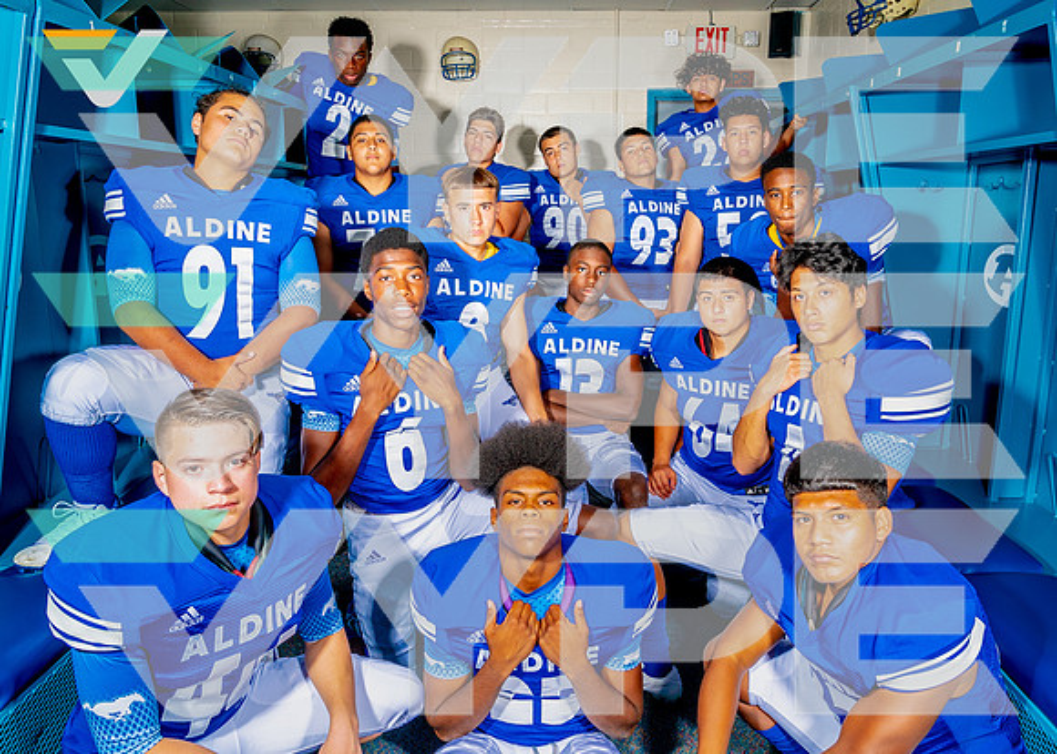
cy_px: 365
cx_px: 549
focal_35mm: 26
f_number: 11
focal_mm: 24
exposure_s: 1/125
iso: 160
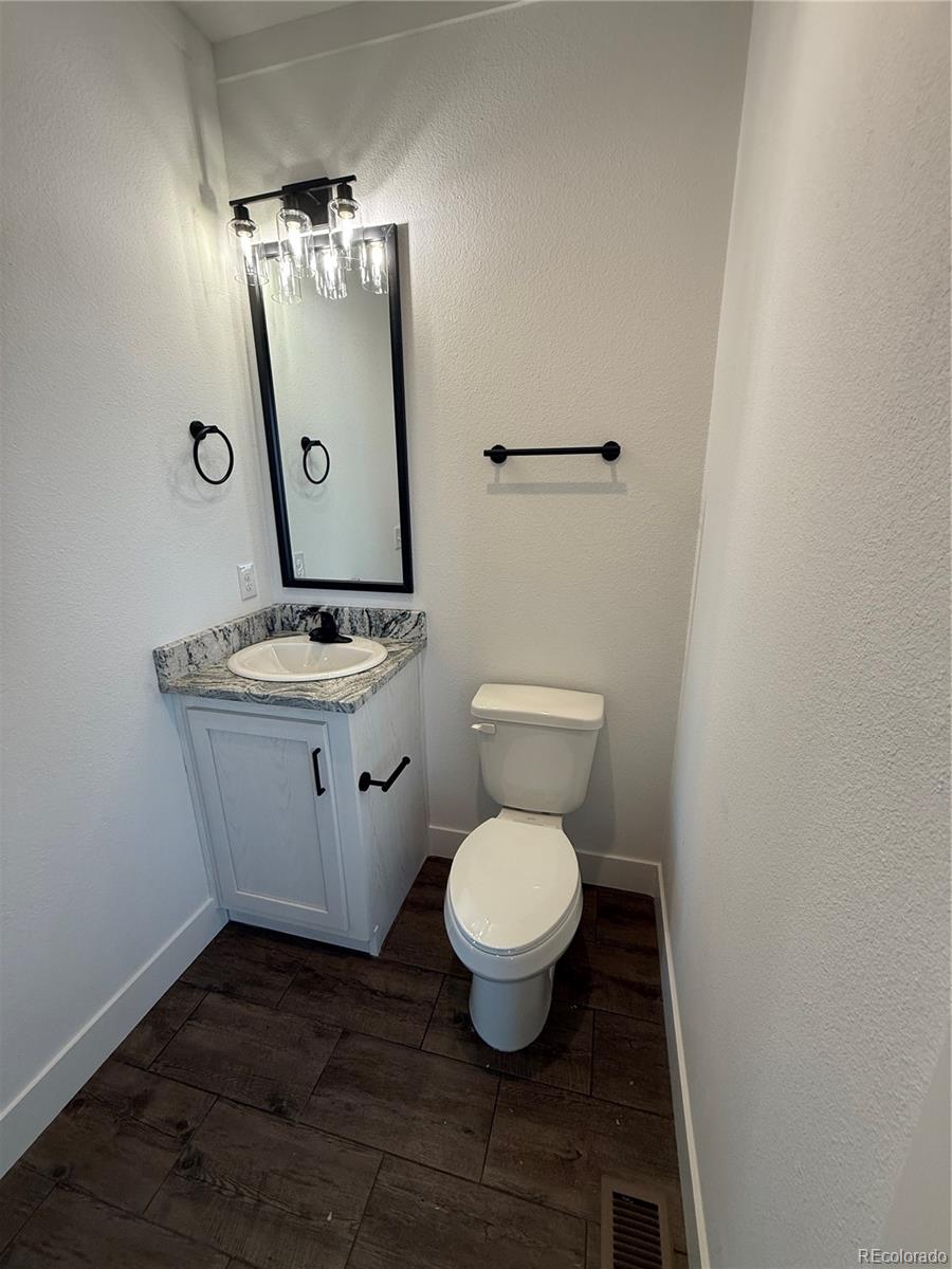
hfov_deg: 85.7
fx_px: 513
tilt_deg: -16.0
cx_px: 476
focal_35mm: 14
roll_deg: +0.2
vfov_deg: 102.1
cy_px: 634
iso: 160
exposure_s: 1/120
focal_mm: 2.22
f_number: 2.2
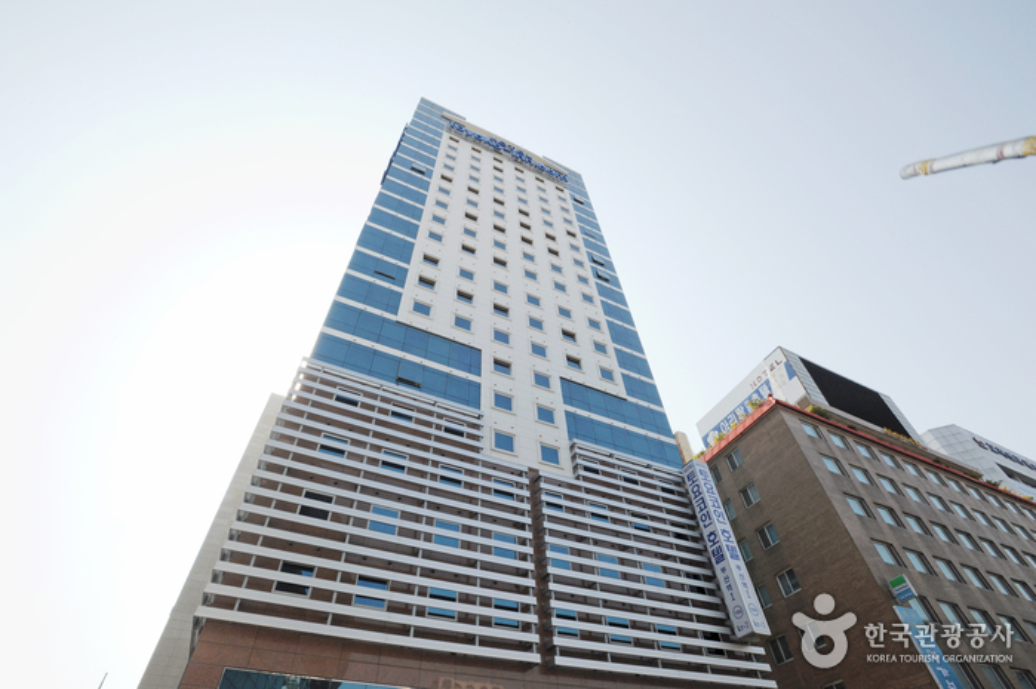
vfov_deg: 70.4
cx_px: 518
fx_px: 489
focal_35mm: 17
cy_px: 344
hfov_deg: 93.3
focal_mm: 17
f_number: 22
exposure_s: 1/200
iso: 800
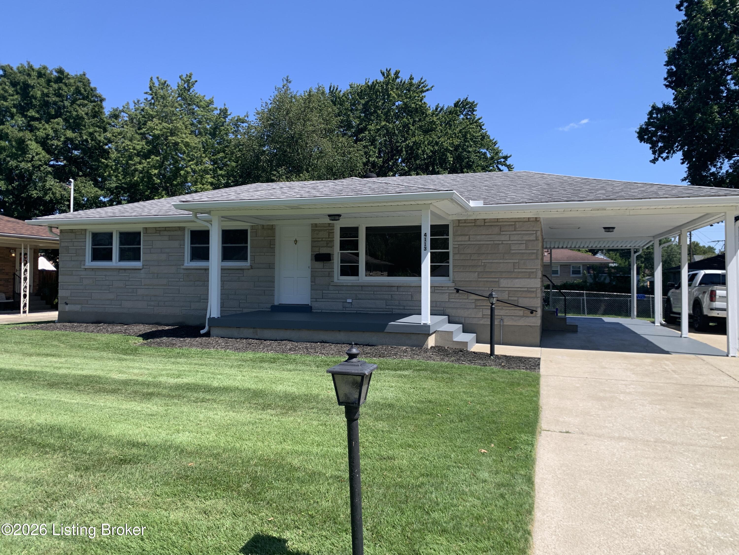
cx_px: 370
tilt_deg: +0.3
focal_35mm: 26
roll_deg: -0.6
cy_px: 278
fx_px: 555
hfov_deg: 67.3
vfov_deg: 53.1
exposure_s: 1/1513
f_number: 1.8
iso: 25
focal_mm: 4.25
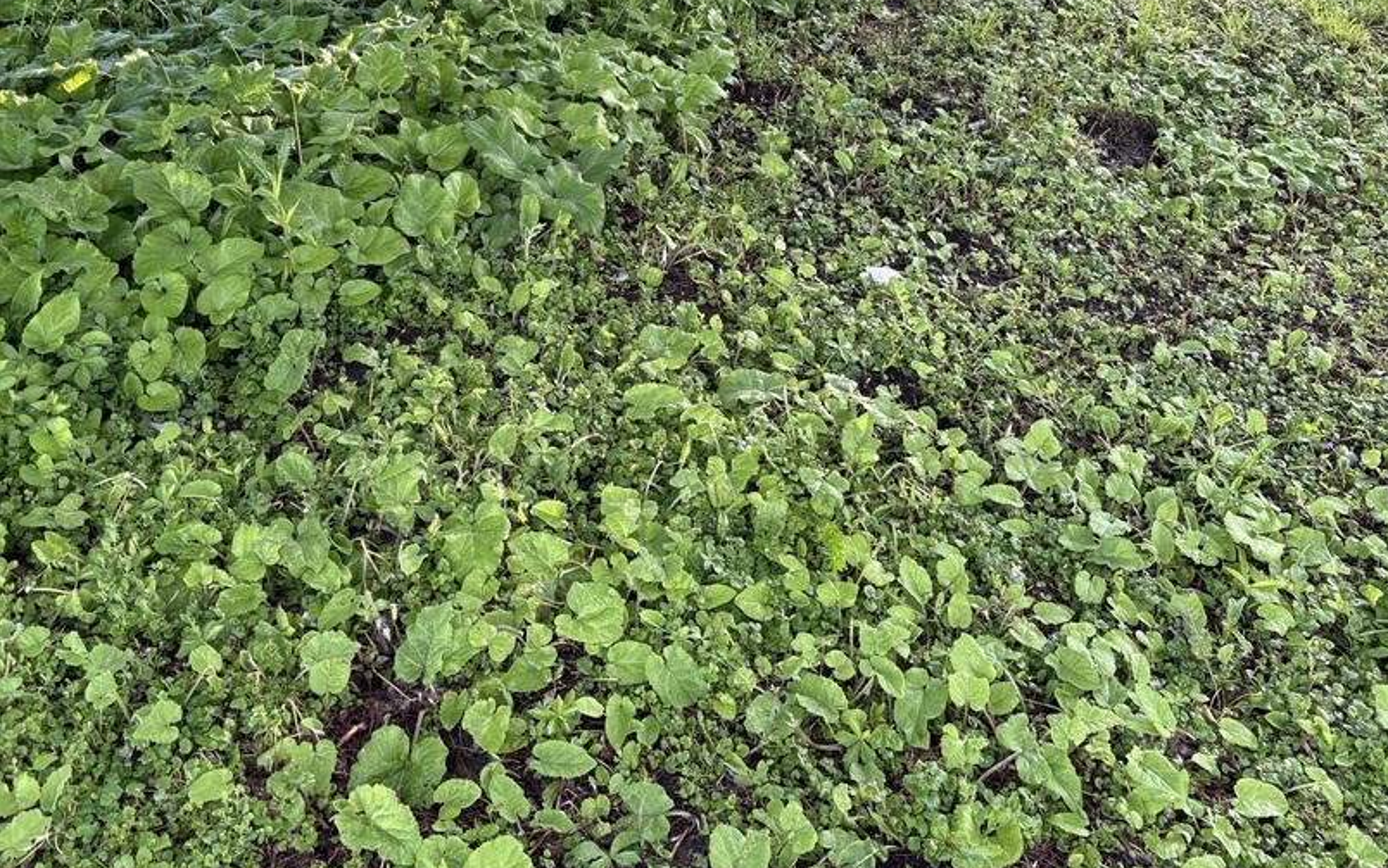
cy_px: 48
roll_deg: +0.9
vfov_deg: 32.3
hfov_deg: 52.7
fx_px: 1400
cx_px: 697
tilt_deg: -15.9
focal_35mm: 37
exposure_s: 1/138
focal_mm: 5.96
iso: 50
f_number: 1.6
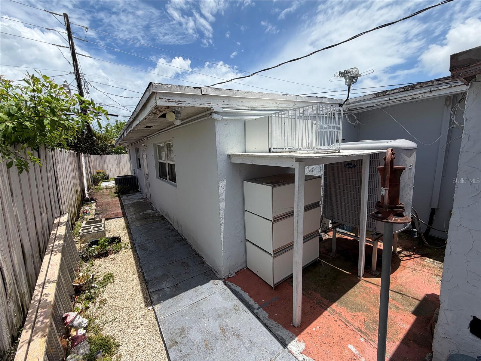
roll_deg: +2.1
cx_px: 240
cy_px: 180
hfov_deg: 102.1
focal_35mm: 14
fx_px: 195
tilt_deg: -8.4
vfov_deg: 85.7
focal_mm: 2.22
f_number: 2.2
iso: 20
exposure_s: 1/1050
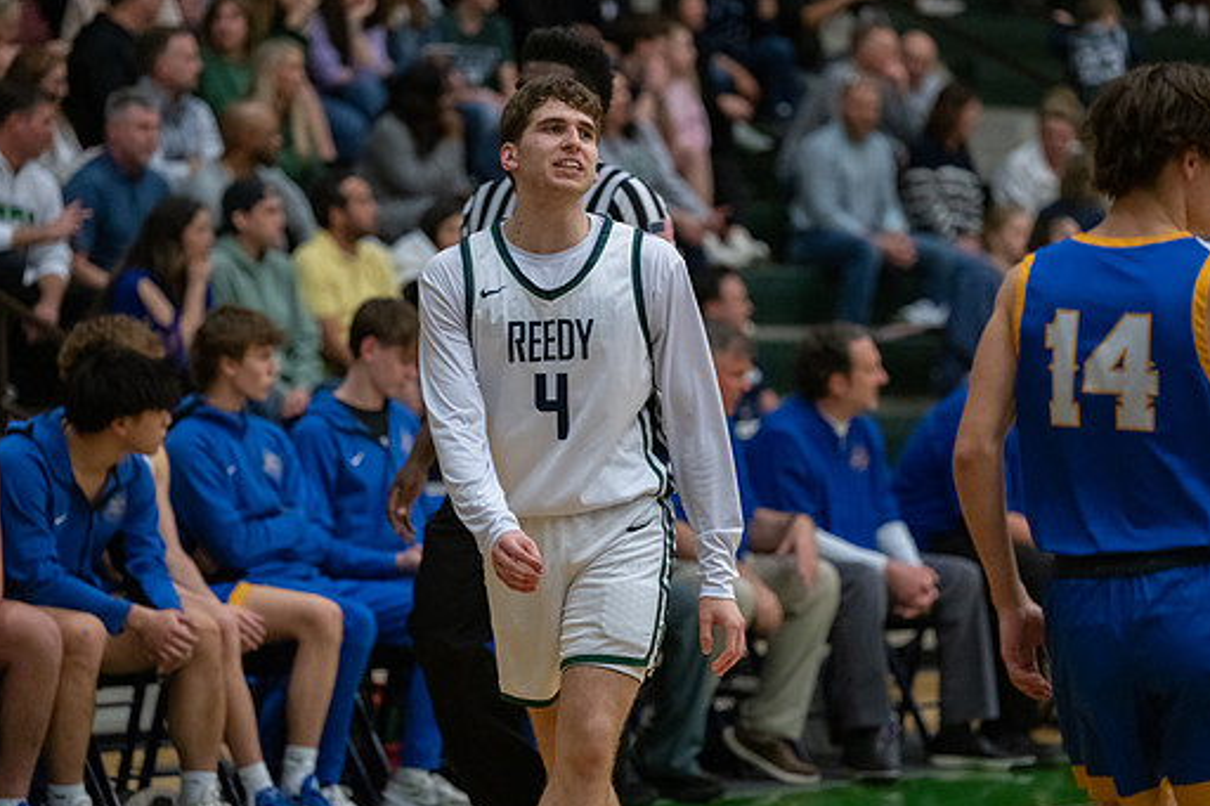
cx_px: 610
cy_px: 401
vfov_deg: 8.5
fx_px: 5409
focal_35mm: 161
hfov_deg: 12.8
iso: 6400
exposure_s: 1/1000
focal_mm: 142
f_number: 2.8
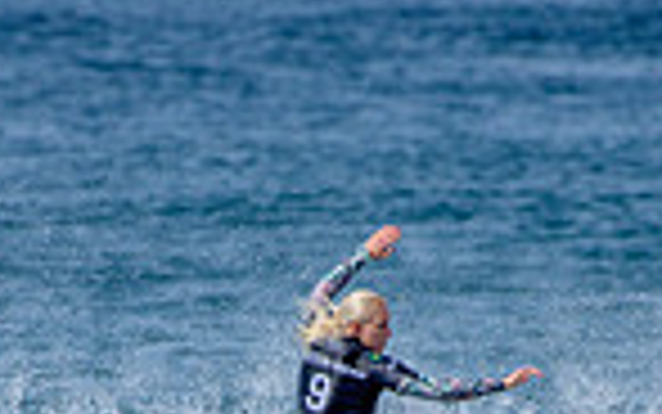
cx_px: 266
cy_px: 727
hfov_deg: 1.0
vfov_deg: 0.7
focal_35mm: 2011
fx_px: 36296
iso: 250
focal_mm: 500
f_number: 6.3
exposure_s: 1/2500
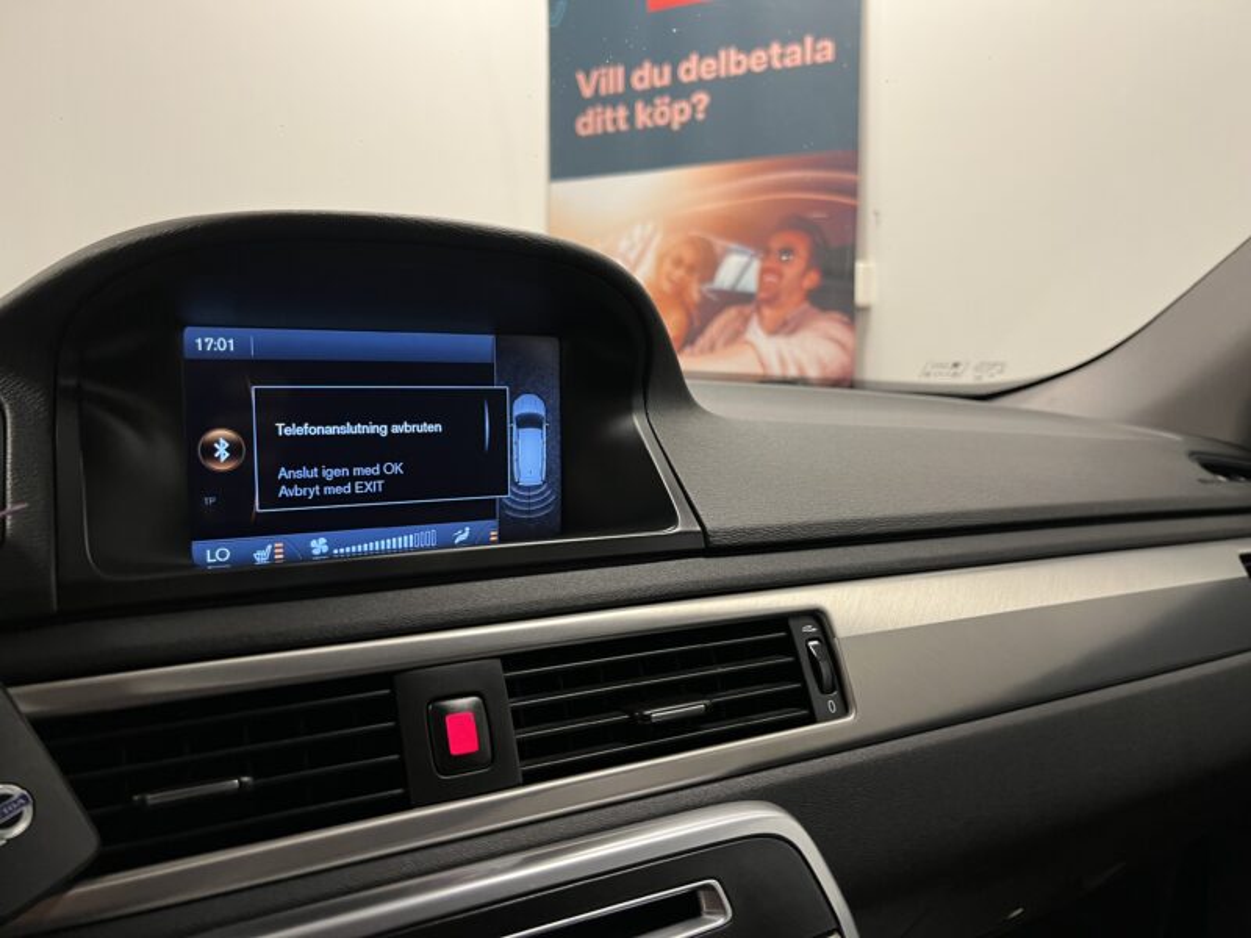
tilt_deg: -6.4
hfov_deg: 67.3
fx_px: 940
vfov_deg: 53.1
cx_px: 626
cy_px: 469
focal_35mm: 26
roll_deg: -0.6
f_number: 1.5
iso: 100
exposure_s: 1/50
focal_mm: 5.7
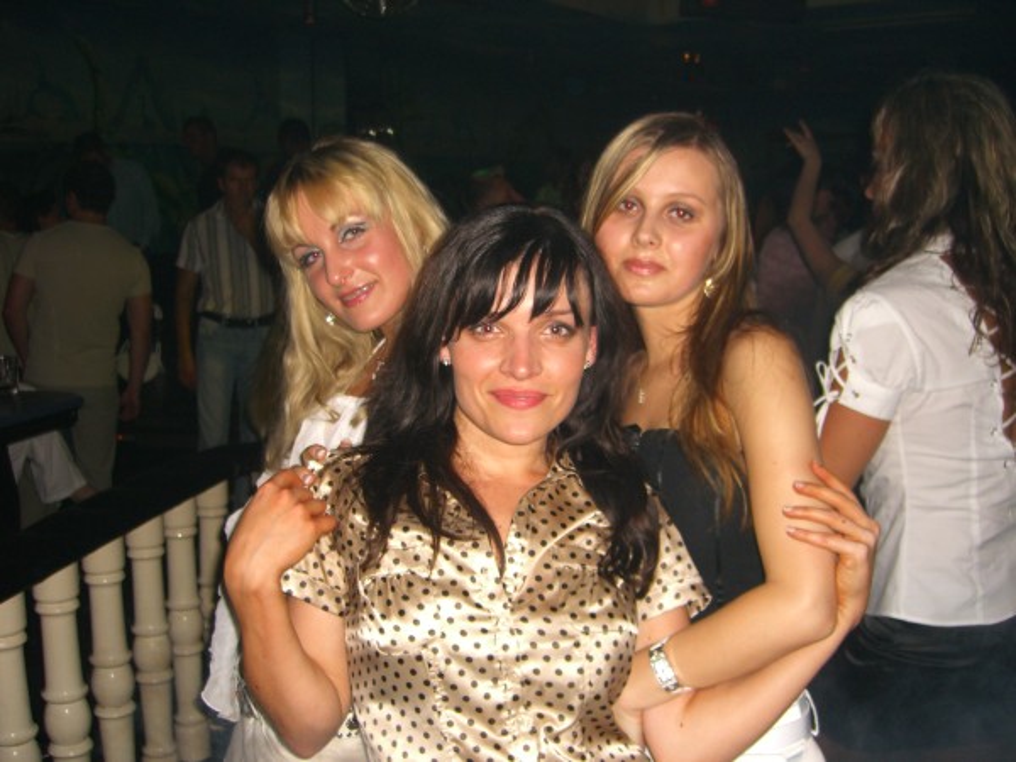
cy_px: 381
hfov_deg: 49.0
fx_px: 1115
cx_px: 508
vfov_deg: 37.7
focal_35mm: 38
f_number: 2.8
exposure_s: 1/60
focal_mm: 7.9
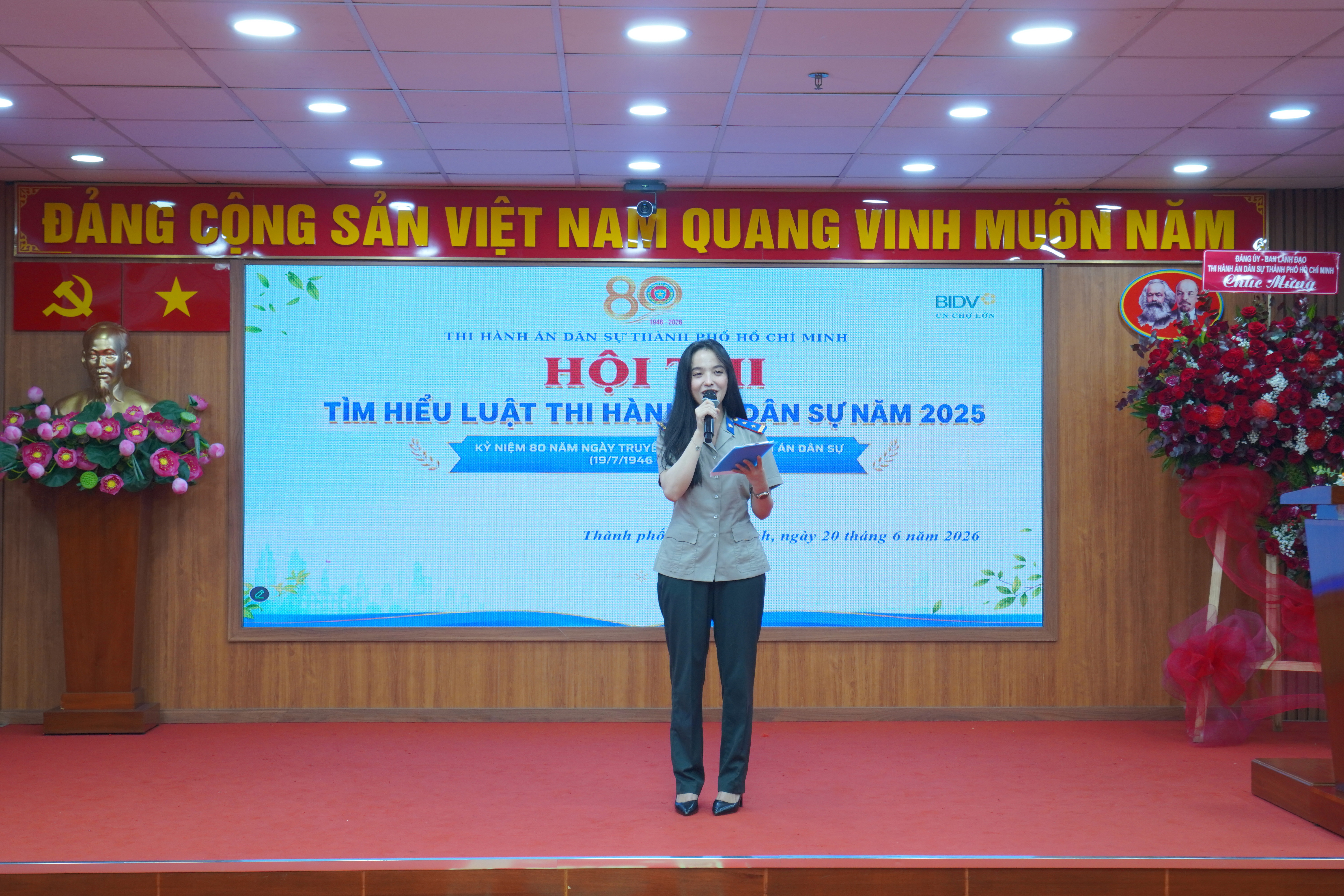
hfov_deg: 40.0
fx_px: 1848
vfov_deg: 27.3
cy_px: 448
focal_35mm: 50
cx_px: 672
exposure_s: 1/60
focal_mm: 33
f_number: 4
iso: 640
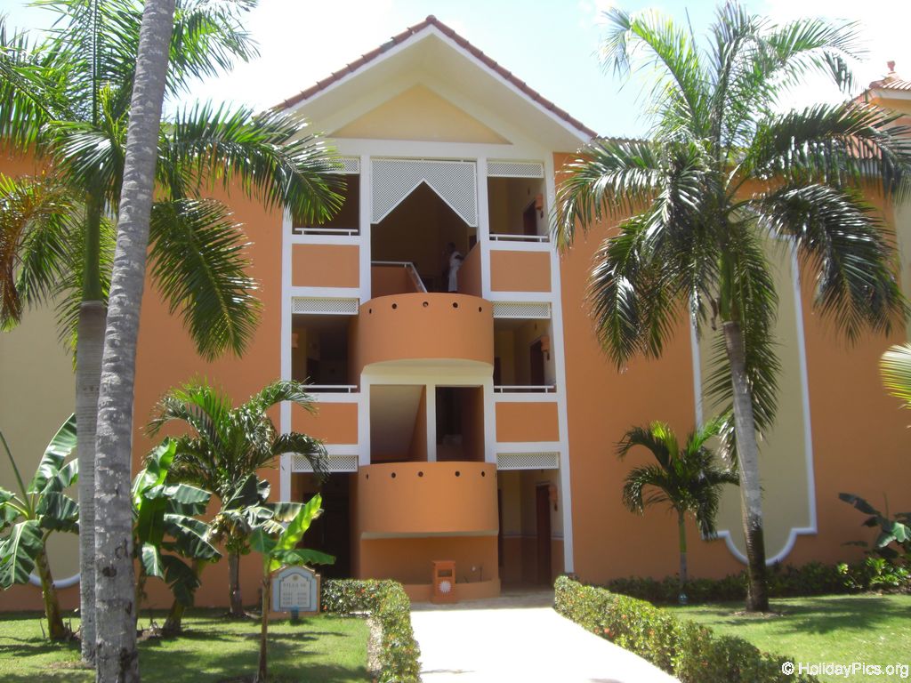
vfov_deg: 37.7
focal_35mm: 38
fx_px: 1000
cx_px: 456
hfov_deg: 49.0
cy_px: 342
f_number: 2.7
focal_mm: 6.2
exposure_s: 1/500
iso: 64
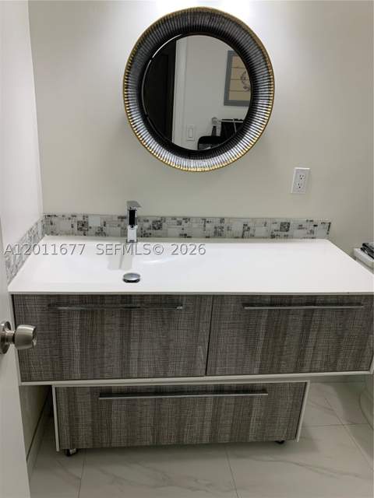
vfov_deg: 67.3
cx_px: 187
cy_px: 249
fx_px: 375
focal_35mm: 26
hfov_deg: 53.1
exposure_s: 1/120
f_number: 1.8
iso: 80
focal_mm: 4.25
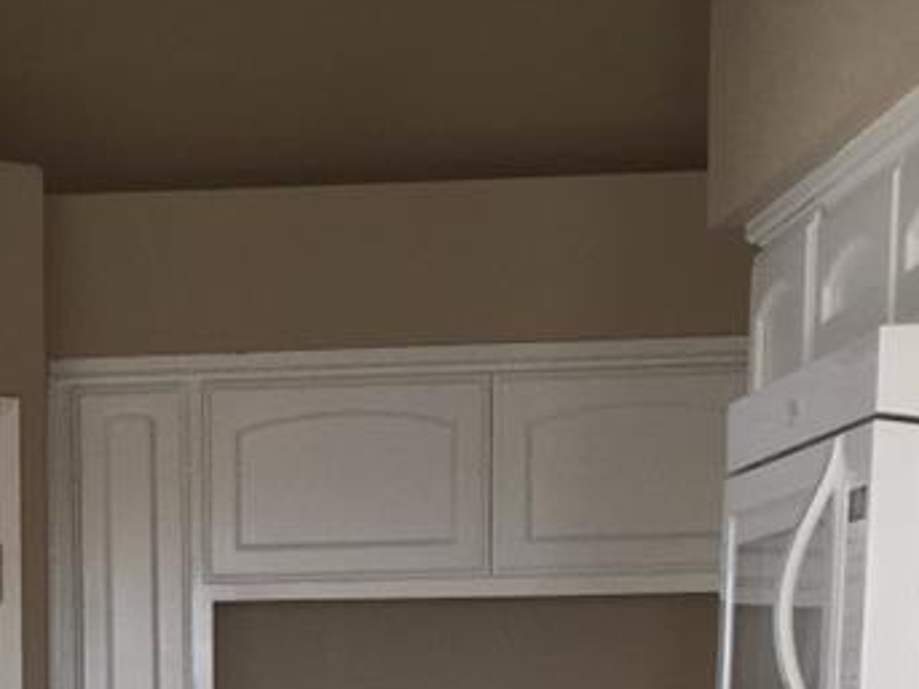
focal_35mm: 127
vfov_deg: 11.2
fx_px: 3370
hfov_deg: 15.0
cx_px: -198
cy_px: 1000
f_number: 2.2
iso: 32
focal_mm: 4.15
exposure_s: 1/60
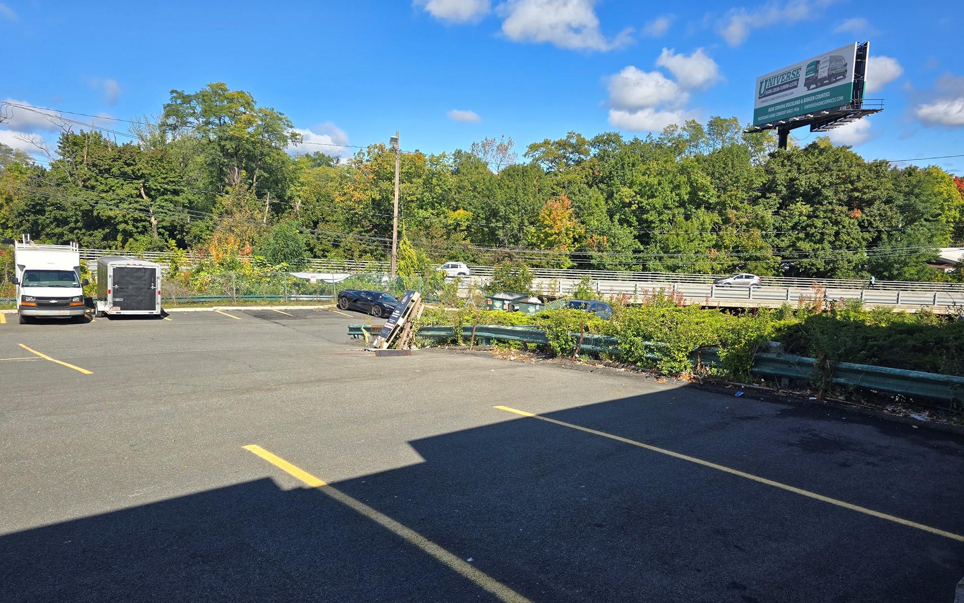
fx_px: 657
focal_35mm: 25
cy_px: 338
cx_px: 485
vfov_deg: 49.2
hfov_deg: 72.5
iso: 12
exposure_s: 1/499
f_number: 1.7
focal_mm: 6.3
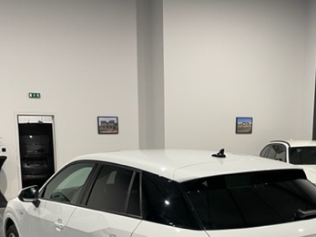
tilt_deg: -9.9
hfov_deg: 39.6
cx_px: 178
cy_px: 206
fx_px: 438
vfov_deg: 29.2
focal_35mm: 48
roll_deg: +0.0
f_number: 1.6
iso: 64
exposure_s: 1/50
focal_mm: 4.2
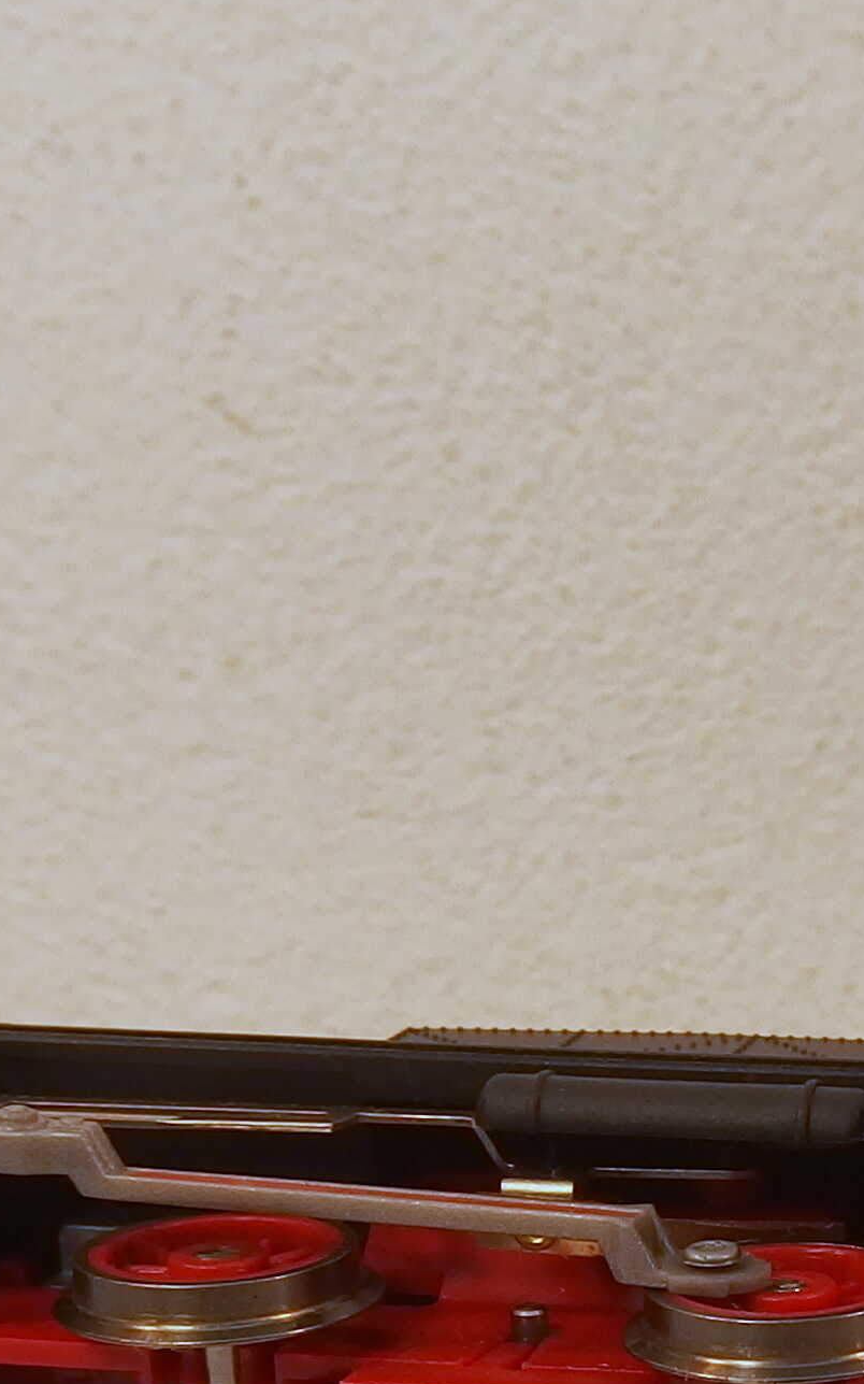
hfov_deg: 14.3
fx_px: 3203
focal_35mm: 85
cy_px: 1467
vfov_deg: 23.1
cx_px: 1314
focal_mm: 4.7
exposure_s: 1/400
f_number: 3.2
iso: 100
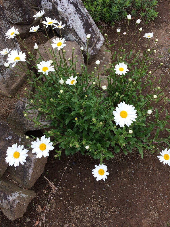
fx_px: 190
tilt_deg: -60.5
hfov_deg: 48.2
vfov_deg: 61.7
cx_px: 85
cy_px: 114
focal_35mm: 29
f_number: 2.2
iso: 32
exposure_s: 1/217
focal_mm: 4.15
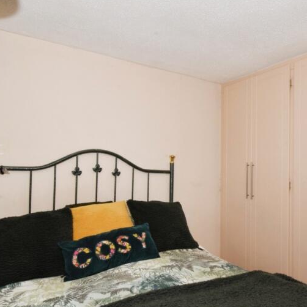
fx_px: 261
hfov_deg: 60.2
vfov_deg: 60.8
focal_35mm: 26
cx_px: 190
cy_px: 172
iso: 1000
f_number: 20
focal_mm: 10
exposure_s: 1/60
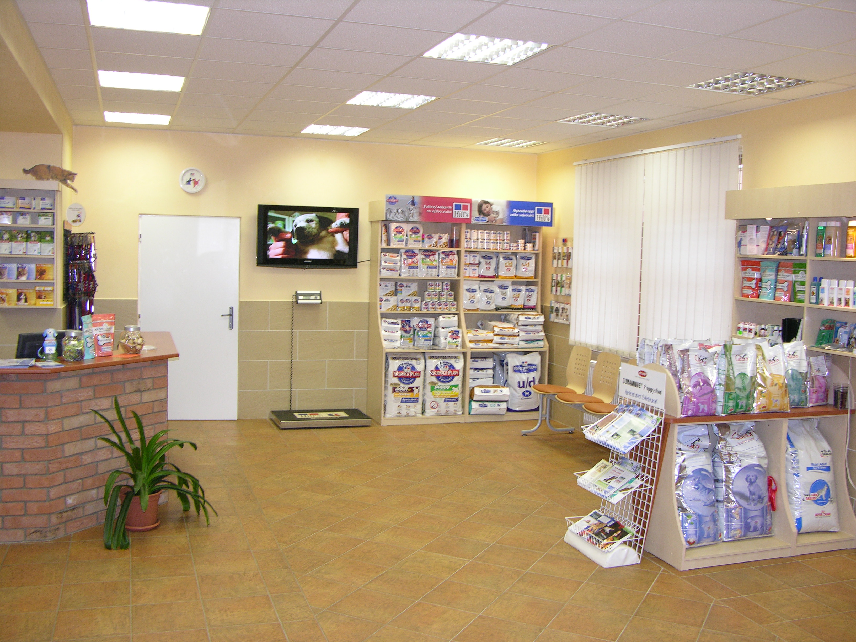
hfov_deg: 52.6
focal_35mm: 35
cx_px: 428
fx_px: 865
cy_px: 321
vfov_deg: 40.7
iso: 100
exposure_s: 1/30
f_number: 2.8
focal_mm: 8.9
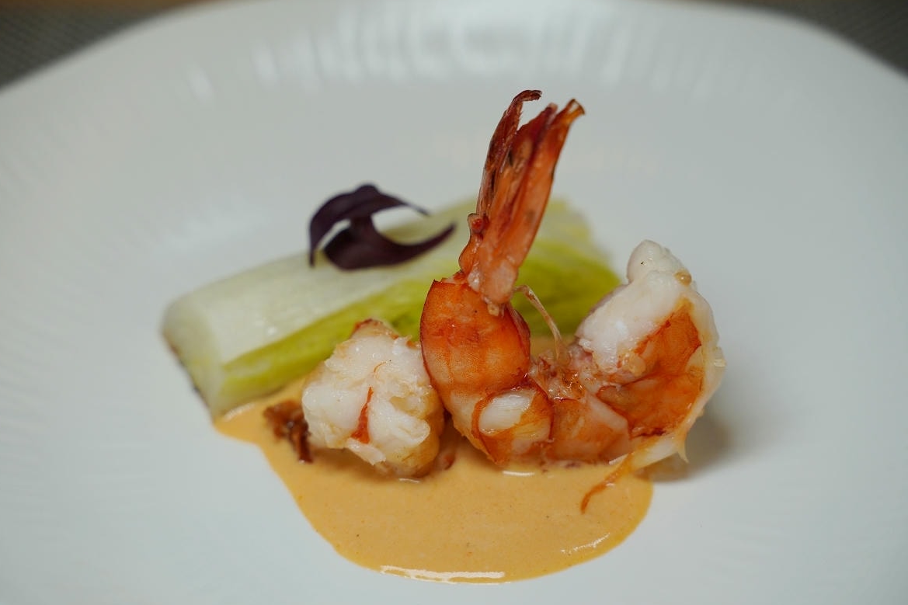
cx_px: 454
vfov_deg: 17.7
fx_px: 1942
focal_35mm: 77
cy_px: 304
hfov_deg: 26.3
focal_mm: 75
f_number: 4.5
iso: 100
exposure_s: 1/100
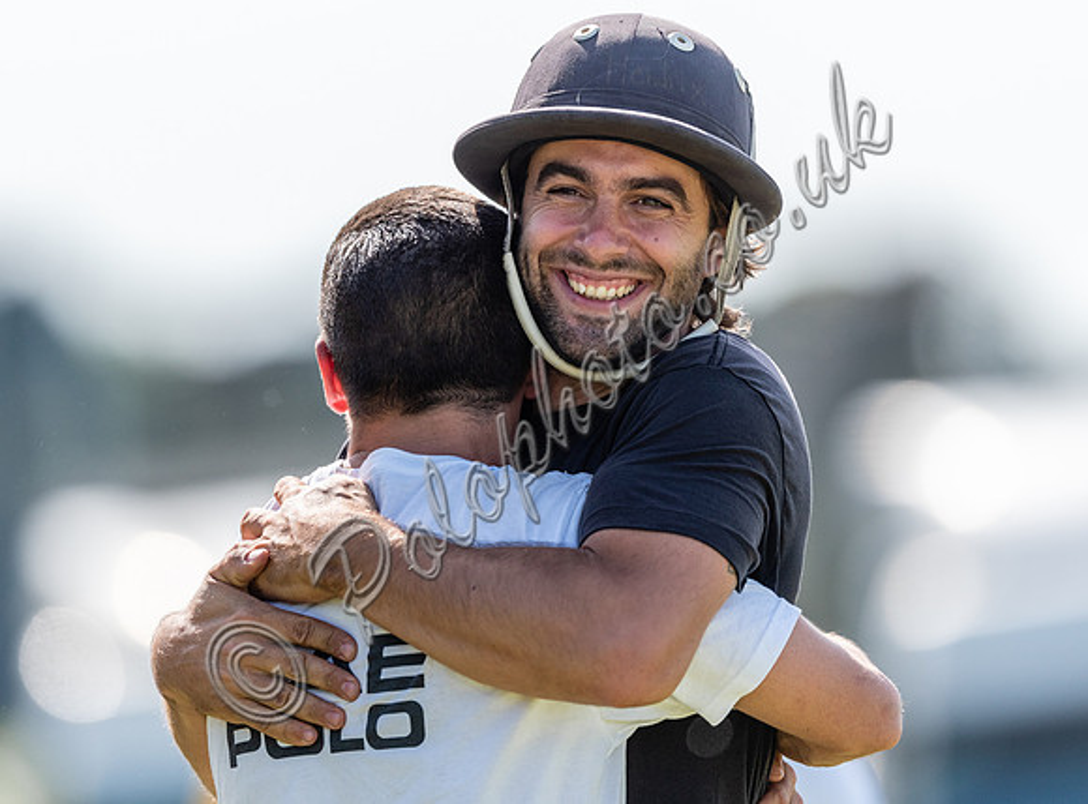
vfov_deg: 2.5
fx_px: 18536
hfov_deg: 3.4
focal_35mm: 593
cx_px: 452
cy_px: 441
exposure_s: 1/3200
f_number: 4
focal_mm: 500
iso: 320
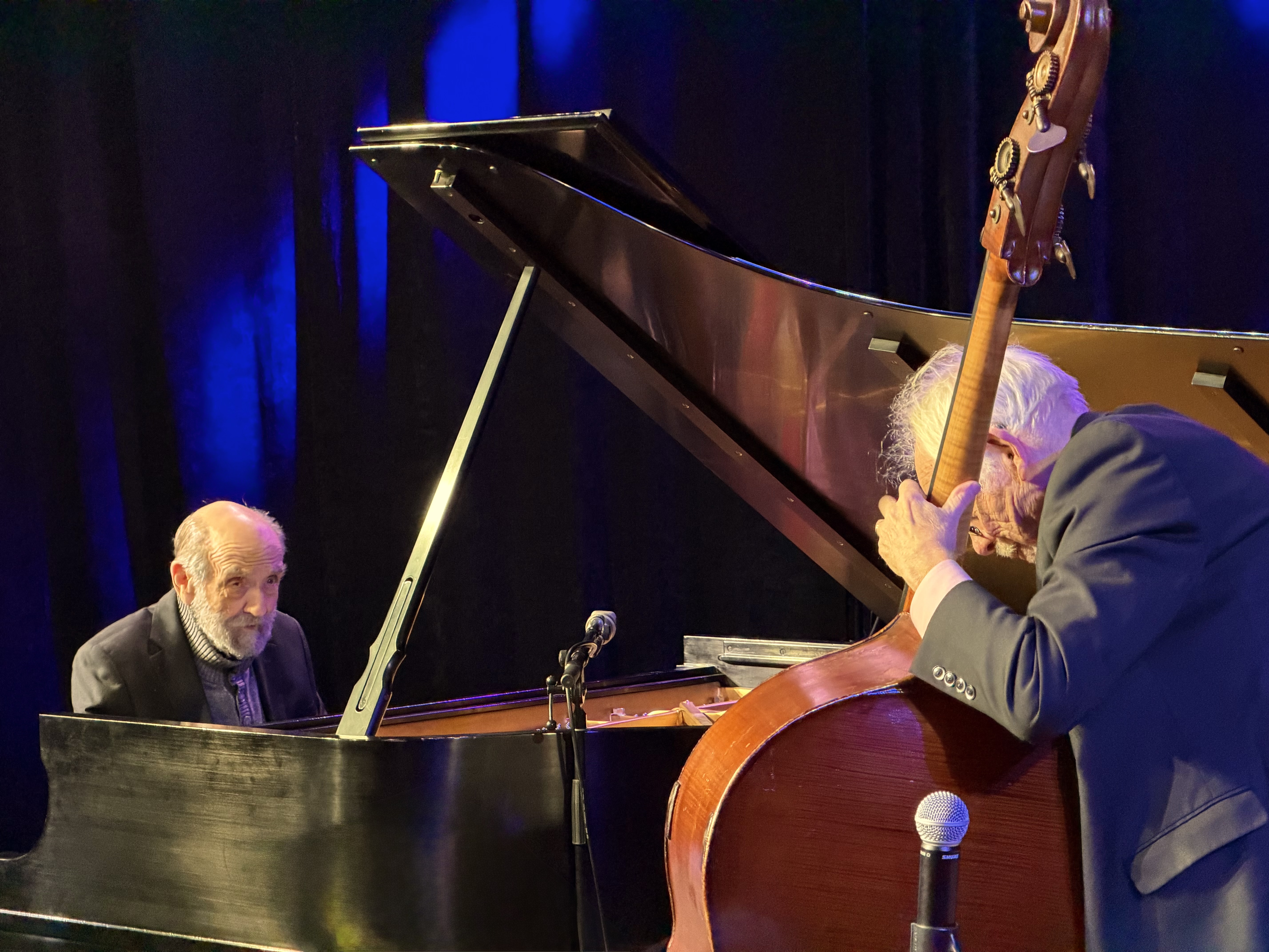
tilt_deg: -1.8
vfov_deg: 14.8
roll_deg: +1.0
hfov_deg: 19.6
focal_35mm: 100
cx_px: 634
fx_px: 3666
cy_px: 476
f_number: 2.8
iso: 800
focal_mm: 16.89
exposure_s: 1/40
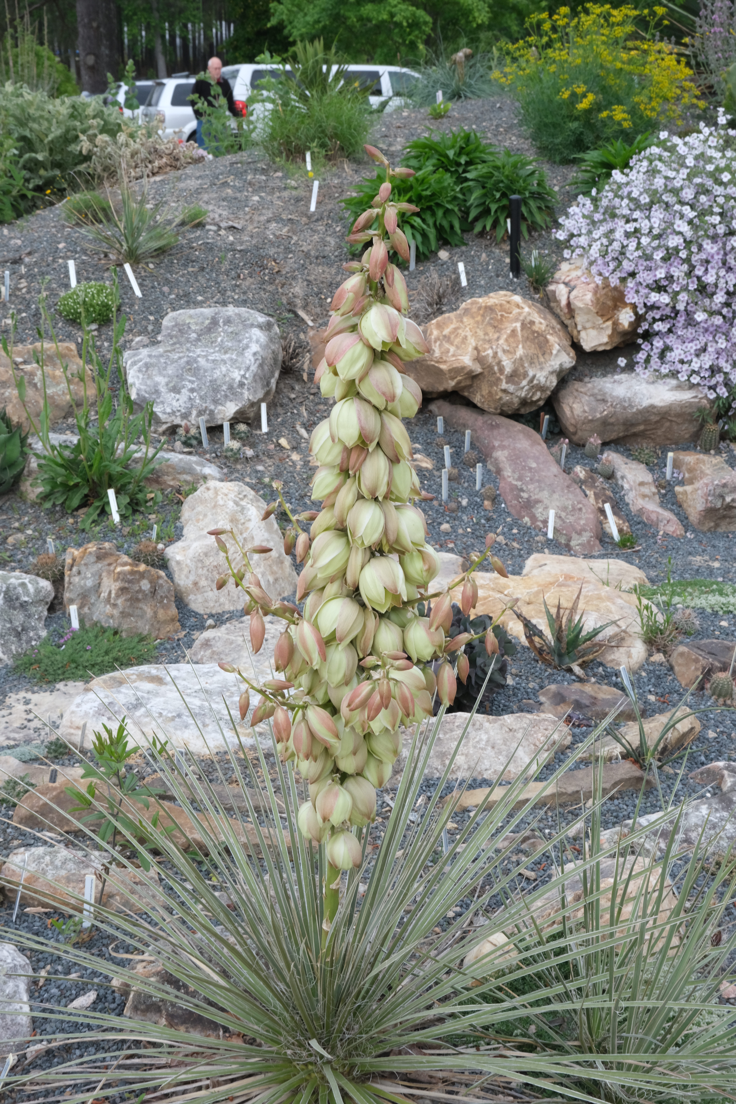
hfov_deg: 28.6
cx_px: 368
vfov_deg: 41.9
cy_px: 552
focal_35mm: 47
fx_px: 1441
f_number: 14
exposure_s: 1/26
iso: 800
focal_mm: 31.5
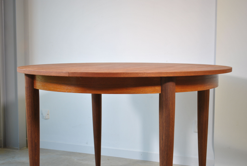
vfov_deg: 23.9
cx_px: 124
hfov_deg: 35.0
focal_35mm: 57
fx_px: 392
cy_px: 83
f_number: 5
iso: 200
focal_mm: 38
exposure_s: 1/20
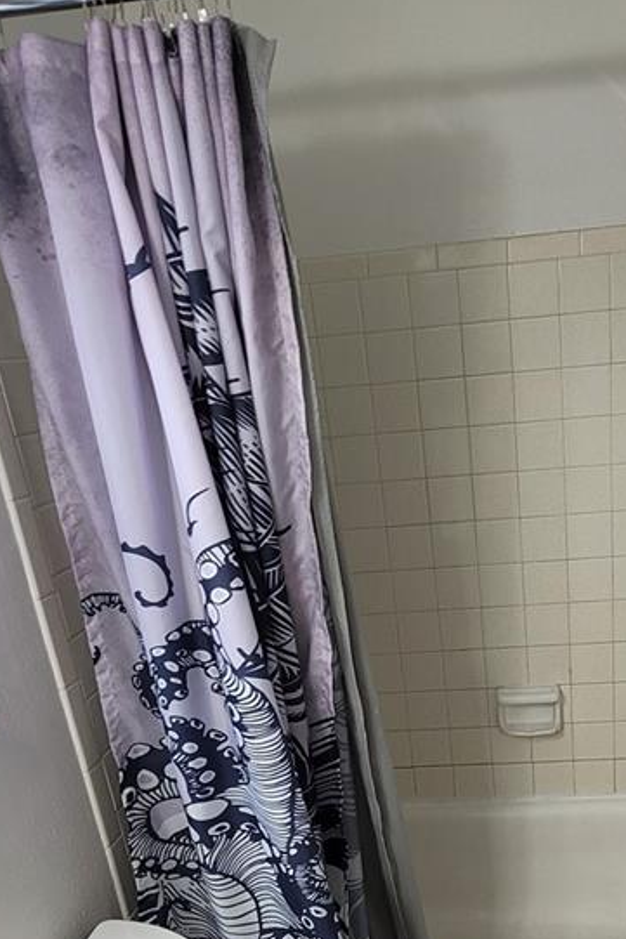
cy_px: 699
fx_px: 782
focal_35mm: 30
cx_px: 456
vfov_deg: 58.8
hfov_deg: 42.5
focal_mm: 2.2
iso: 80
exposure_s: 1/60
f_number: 2.2
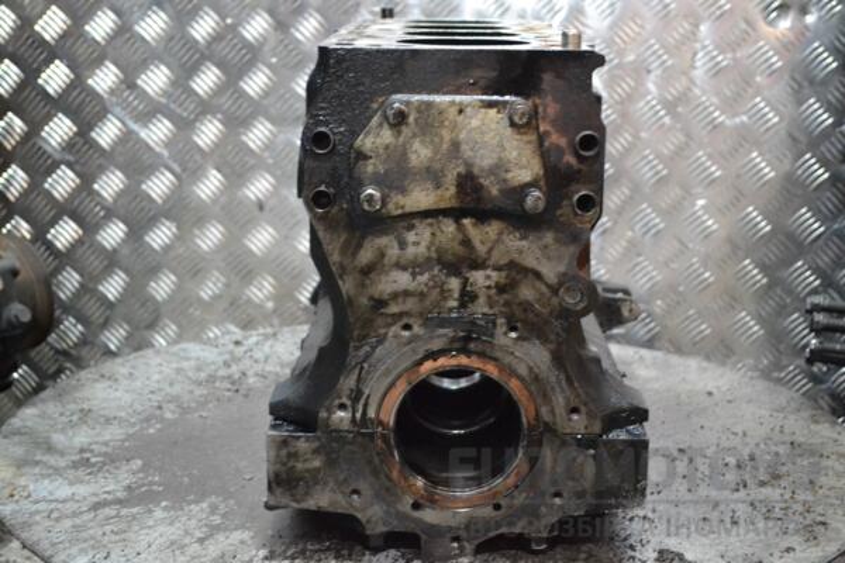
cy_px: 282
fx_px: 1267
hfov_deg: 36.9
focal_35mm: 54
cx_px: 422
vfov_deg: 25.1
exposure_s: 1/20
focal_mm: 36
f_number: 5
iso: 3200
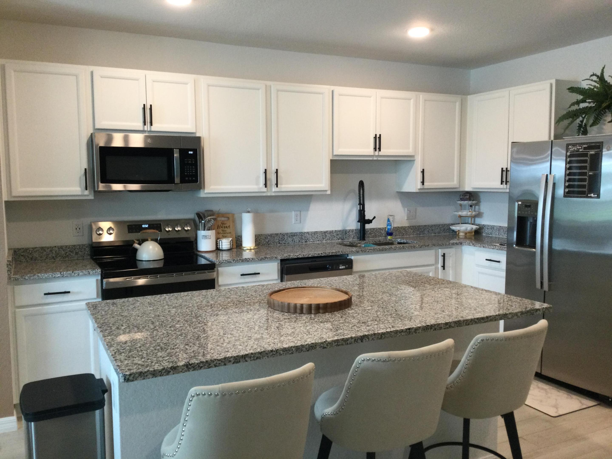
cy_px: 230
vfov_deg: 45.4
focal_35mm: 31
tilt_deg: -5.2
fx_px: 548
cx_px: 306
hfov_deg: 58.4
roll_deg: -0.4
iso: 64
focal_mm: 3.3
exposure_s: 1/30
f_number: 2.4
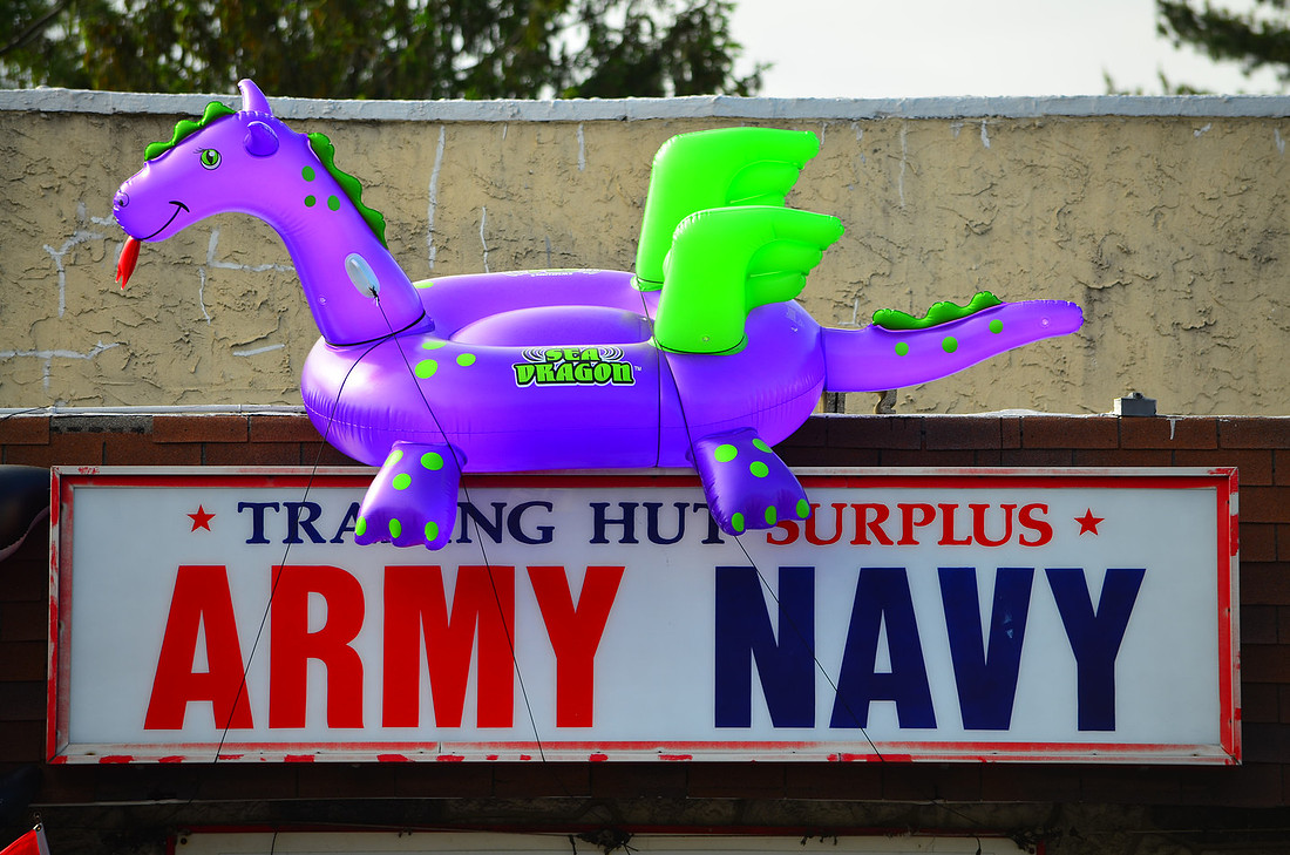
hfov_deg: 6.9
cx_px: 645
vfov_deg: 4.6
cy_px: 428
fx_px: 10730
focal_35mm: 300
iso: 100
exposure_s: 1/250
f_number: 5
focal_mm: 200
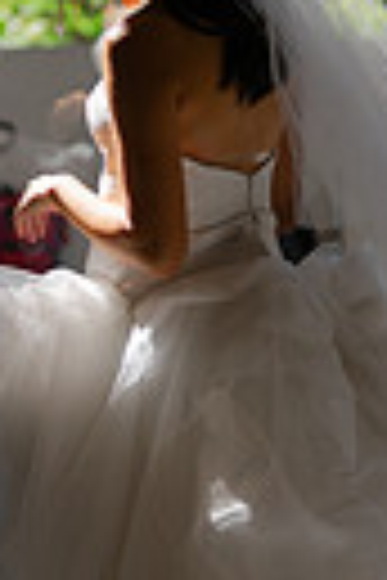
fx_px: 2806
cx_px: 117
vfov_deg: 11.8
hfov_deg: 7.9
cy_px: 153
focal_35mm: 174
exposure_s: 1/1250
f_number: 1.8
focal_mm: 50
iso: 160
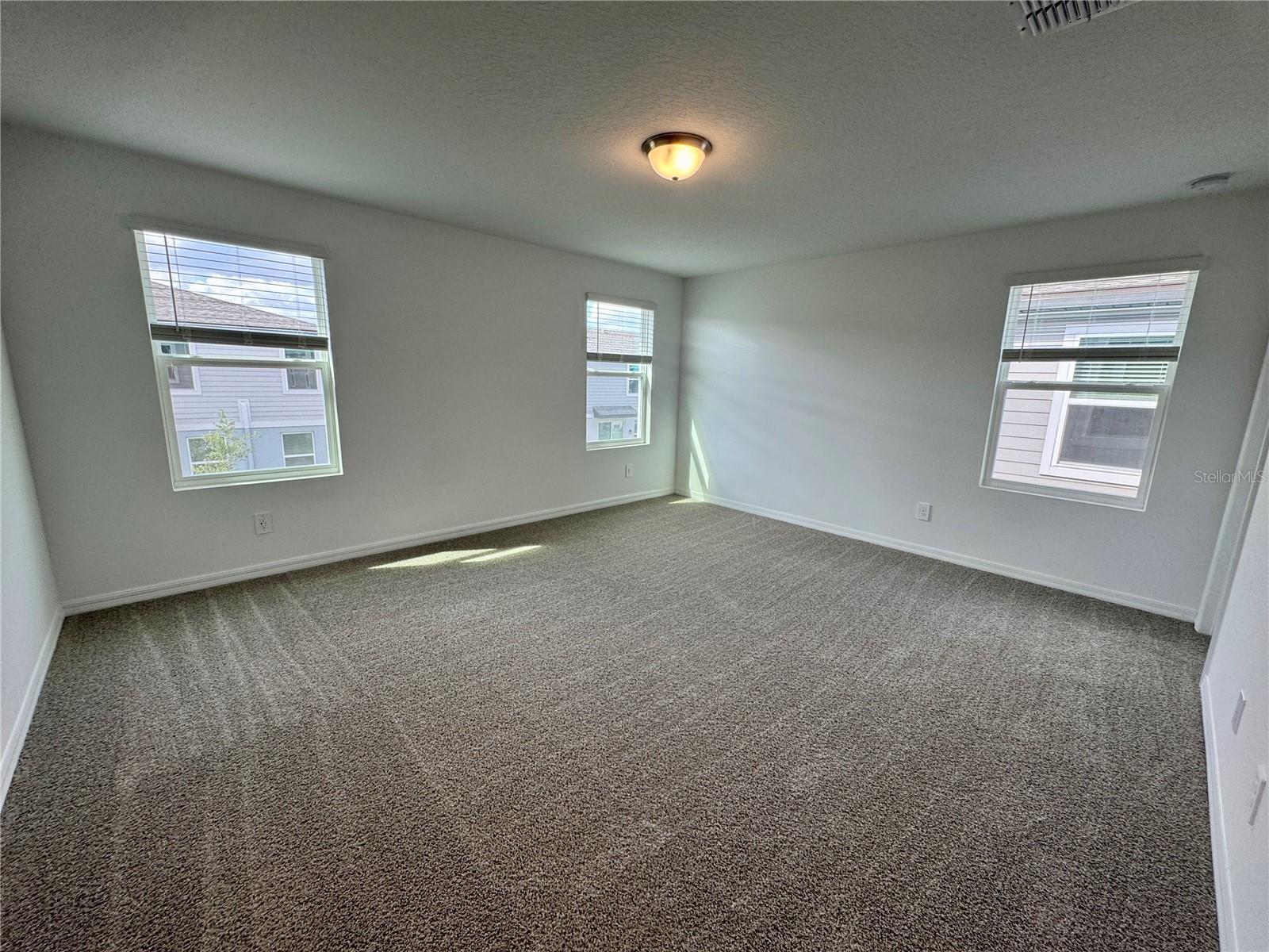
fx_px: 513
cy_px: 476
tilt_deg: -11.7
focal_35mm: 14
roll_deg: -2.0
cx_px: 634
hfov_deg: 102.1
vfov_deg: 85.7
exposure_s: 1/120
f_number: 2.2
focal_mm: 2.22
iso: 64
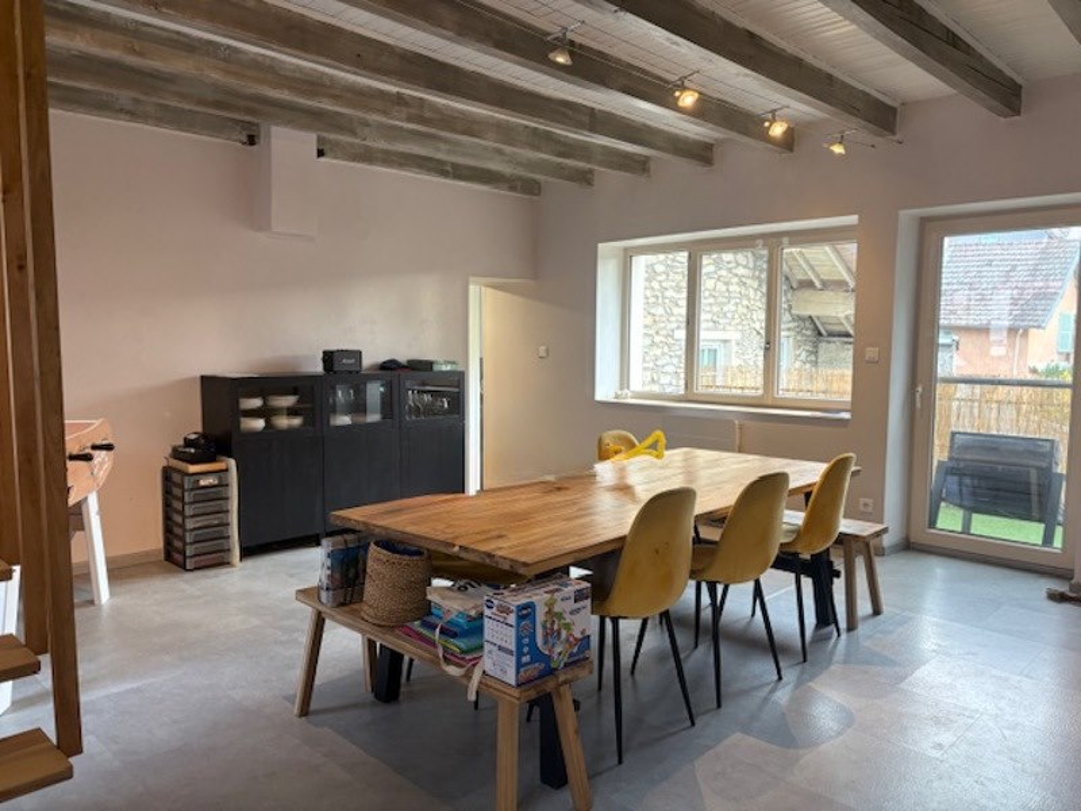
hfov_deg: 67.3
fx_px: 812
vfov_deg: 53.1
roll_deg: -0.1
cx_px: 540
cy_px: 406
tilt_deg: -4.4
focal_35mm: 26
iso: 125
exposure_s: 1/50
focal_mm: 5.96
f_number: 1.6
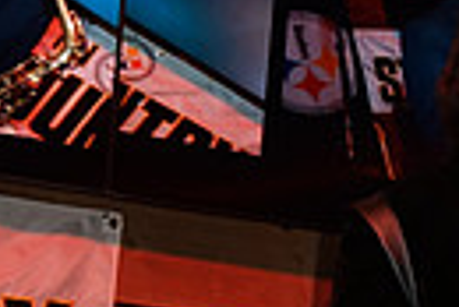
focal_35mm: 178
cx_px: 667
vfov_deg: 7.4
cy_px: 637
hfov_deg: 11.1
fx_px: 2272
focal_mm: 40
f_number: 5
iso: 1000
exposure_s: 1/80
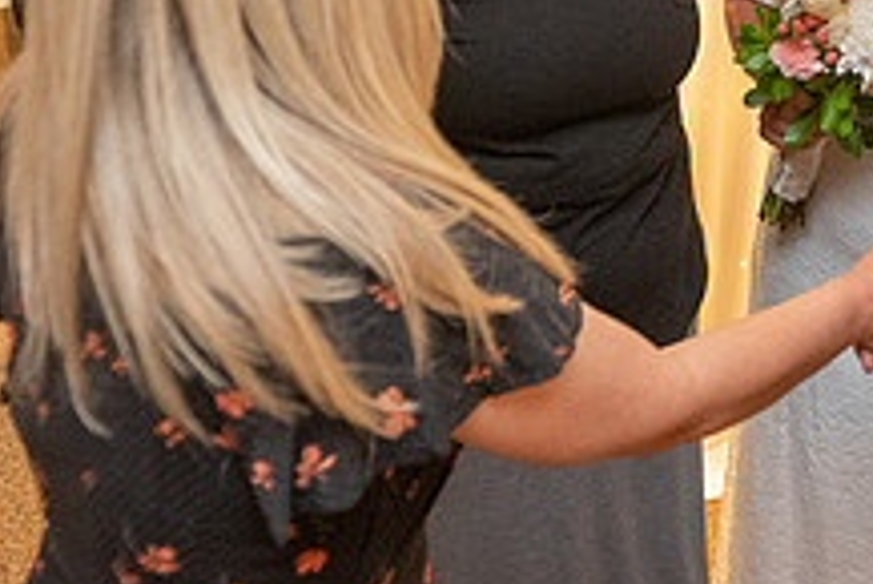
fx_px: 1553
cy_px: -4
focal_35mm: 64
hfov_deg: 29.0
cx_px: 909
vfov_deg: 20.6
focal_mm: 24
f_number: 3.5
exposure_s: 1/200
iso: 5000
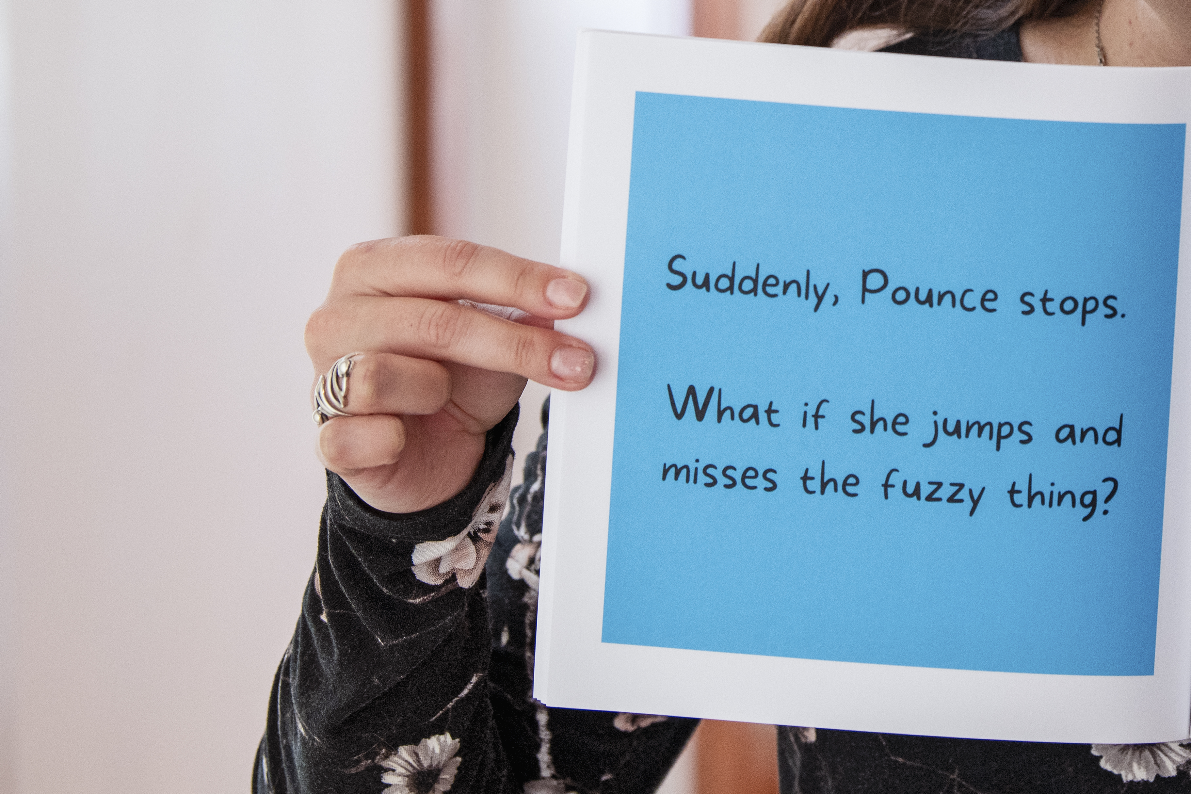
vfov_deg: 5.5
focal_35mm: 249
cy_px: -88
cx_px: 1111
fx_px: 8237
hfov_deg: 8.2
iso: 640
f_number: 5
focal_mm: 110
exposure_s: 1/160
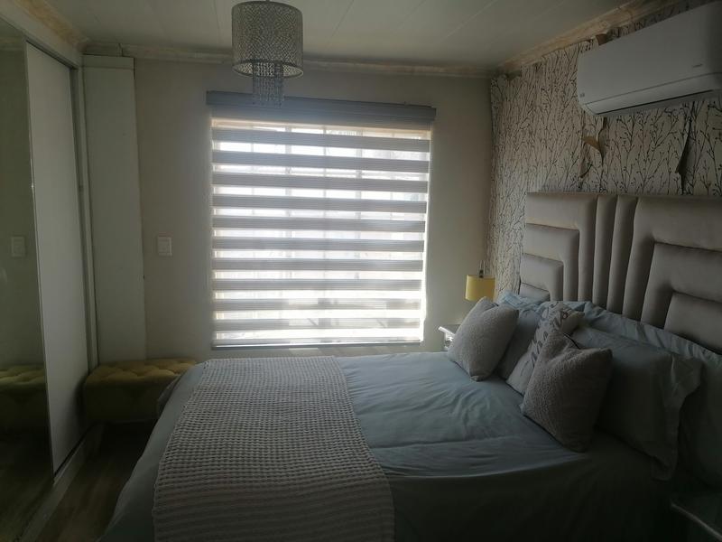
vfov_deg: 53.1
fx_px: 542
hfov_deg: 67.3
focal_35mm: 26
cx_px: 361
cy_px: 271
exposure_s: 1/100
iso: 64
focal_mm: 5.3
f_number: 1.8
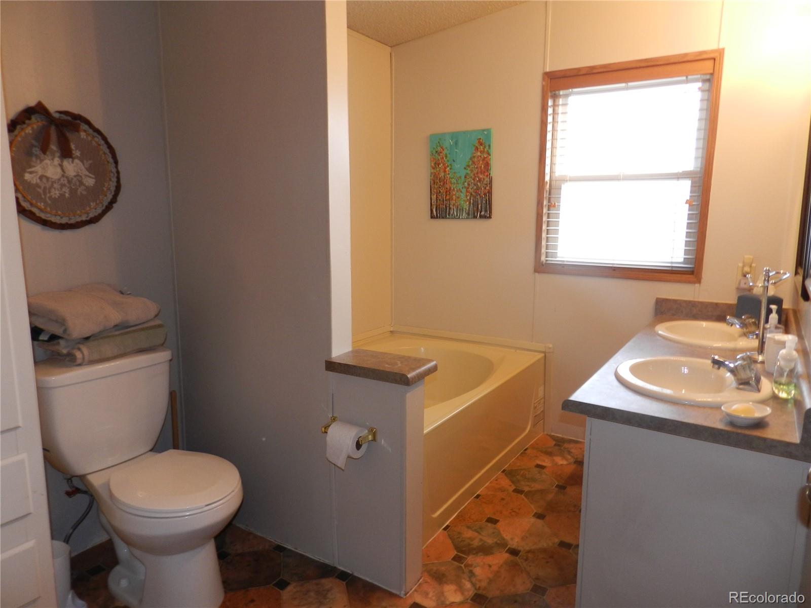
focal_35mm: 23
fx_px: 539
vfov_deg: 58.9
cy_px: 304
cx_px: 406
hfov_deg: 73.9
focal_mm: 4
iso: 200
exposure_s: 1/30
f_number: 3.4
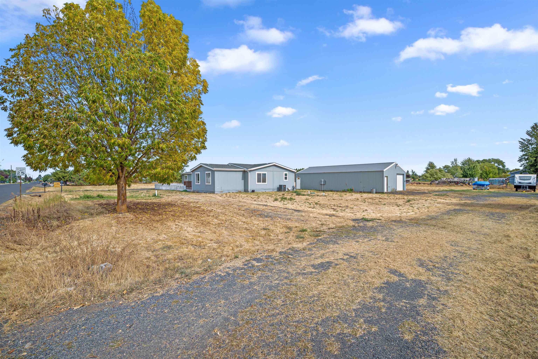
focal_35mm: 16
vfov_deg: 73.7
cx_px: 269
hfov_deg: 96.7
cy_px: 180
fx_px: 239
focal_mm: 16
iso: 100
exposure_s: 1/30
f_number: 8
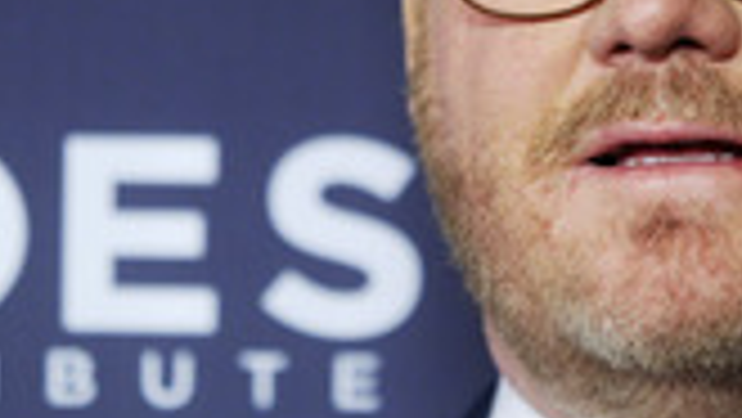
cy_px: 4
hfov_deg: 6.3
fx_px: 6752
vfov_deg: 3.5
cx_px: 612
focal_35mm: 343
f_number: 2.8
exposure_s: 1/125
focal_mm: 120
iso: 1600
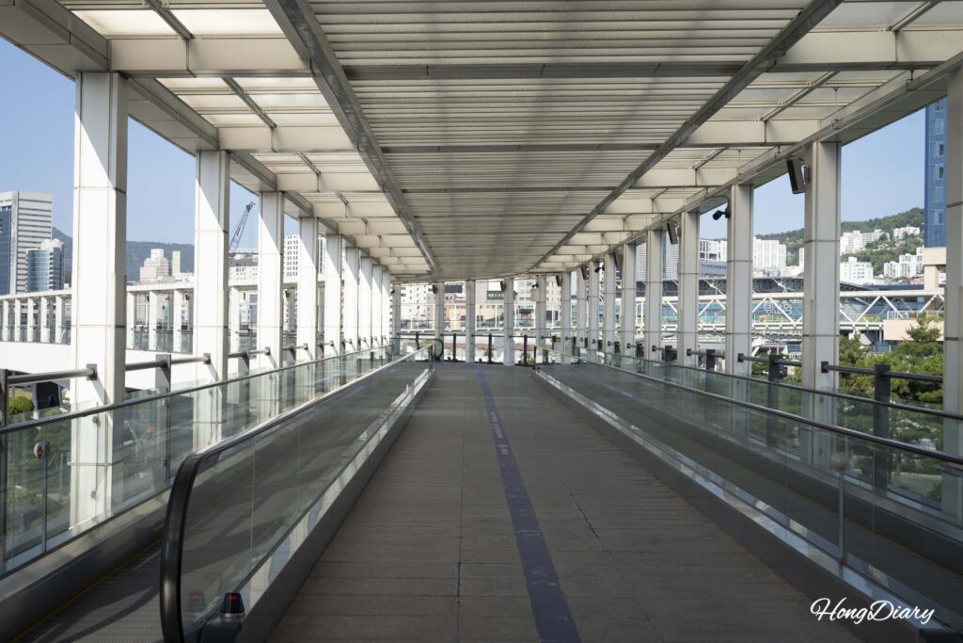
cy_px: 322
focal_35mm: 46
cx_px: 482
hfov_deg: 42.7
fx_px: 1231
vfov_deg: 29.3
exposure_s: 1/250
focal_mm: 46
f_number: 7.1
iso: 100
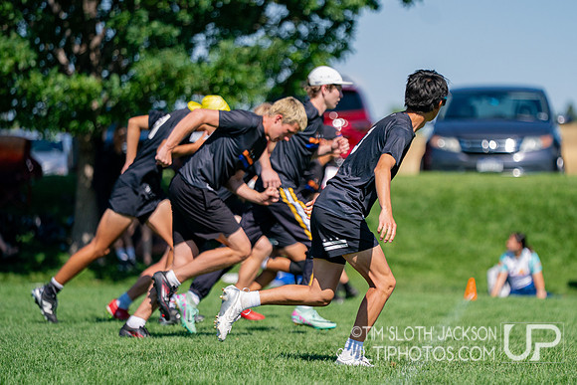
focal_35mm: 255
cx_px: 366
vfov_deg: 5.4
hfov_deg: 8.1
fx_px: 4095
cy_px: 191
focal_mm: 200
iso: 400
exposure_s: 1/6400
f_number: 2.8
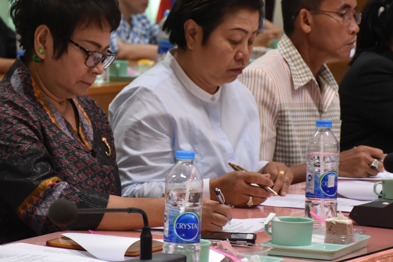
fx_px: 2007
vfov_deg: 7.5
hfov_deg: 11.2
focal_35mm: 184
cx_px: 85
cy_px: 122
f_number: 5
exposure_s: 1/60
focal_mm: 75
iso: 800
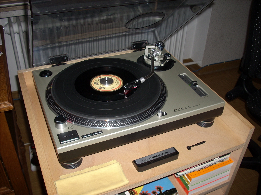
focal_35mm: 37
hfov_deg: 50.1
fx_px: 279
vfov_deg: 38.7
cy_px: 98
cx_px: 130
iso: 64
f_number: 2.8
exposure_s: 1/60
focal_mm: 6.2
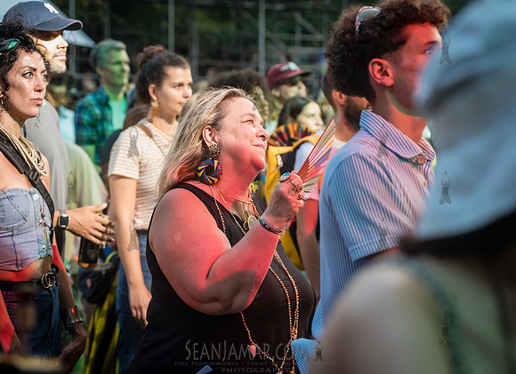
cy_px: 193
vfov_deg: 16.5
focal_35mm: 87
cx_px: 226
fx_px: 1289
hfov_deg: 22.6
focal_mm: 80
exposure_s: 1/400
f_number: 4
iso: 2000
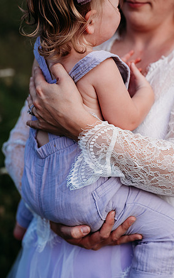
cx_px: 82
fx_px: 667
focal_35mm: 88
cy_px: 139
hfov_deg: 14.9
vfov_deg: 23.6
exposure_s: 1/1250
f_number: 3.5
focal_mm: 85
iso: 250
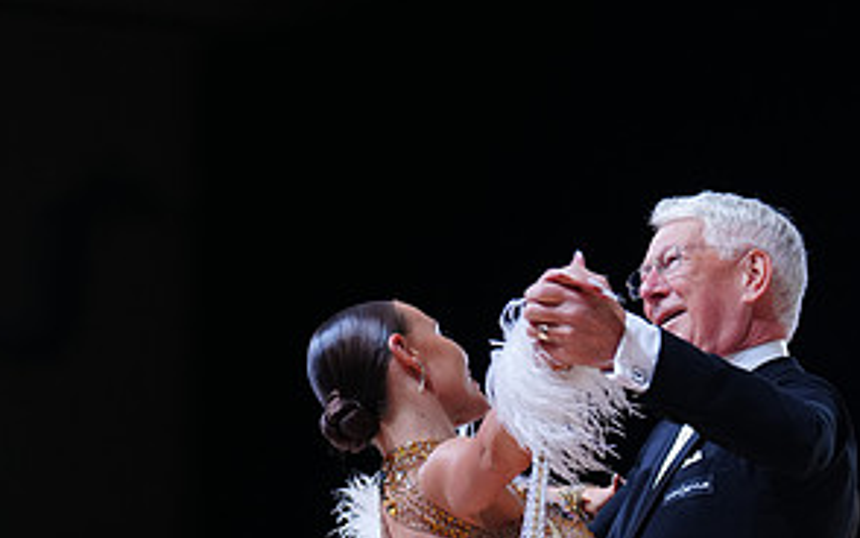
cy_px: 781
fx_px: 5088
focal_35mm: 217
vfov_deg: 6.0
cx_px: 481
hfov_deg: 9.7
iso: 800
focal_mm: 108
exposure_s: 1/500
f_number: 2.8
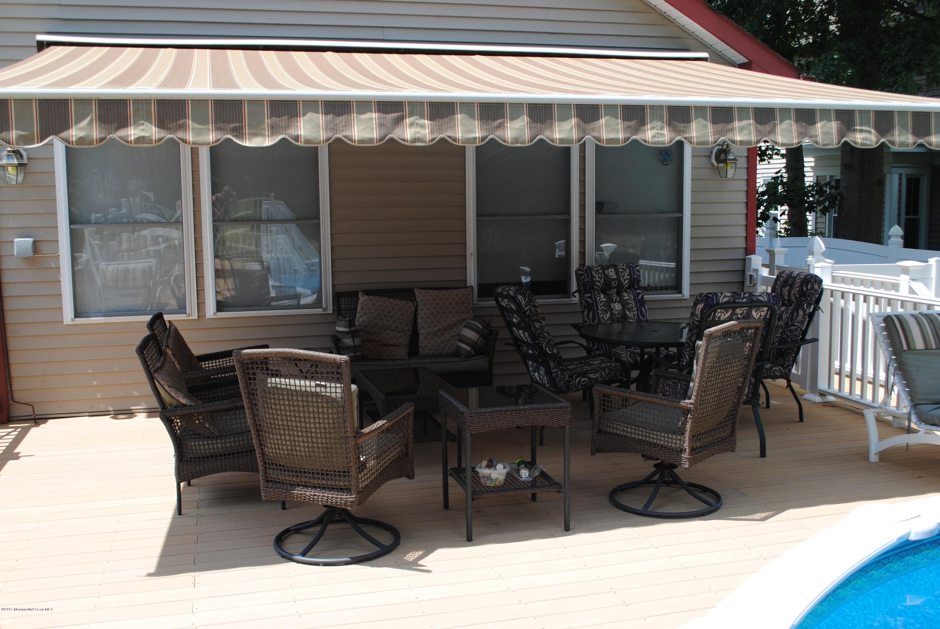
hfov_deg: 53.1
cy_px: 314
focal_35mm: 36
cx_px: 470
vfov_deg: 37.0
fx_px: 941
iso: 100
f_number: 7.1
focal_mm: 24
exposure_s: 1/200
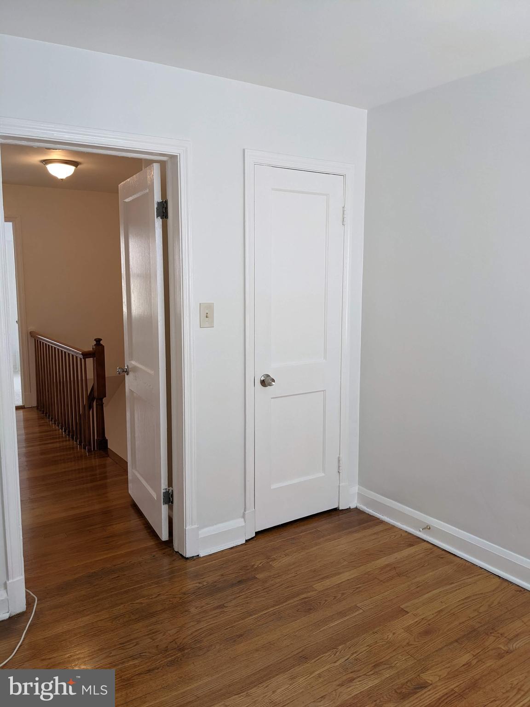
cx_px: 265
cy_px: 354
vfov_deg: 65.3
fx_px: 551
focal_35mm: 27
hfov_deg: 51.4
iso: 56
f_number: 1.73
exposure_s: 1/45
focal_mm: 4.38
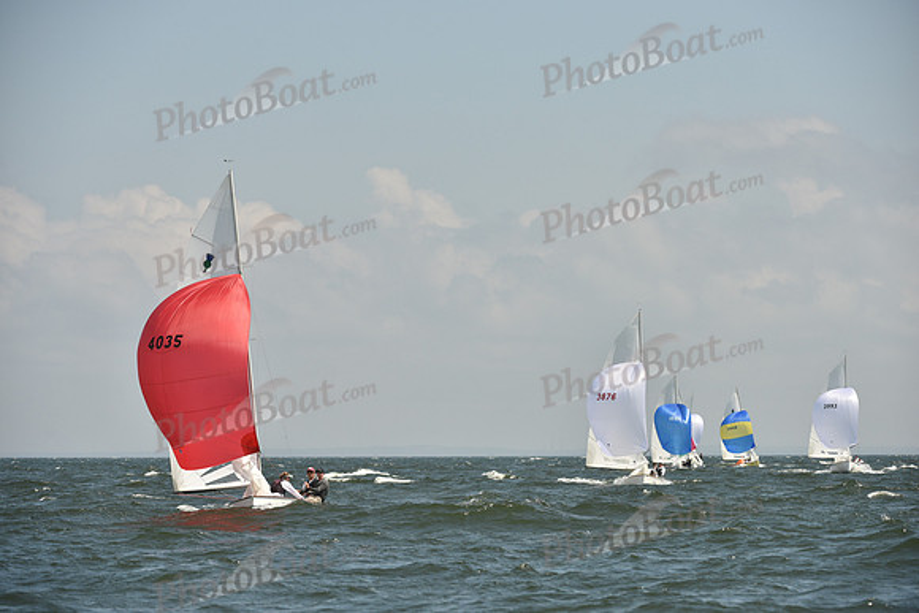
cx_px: 460
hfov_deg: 10.3
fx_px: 5107
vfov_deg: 6.9
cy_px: 306
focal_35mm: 200
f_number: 5.6
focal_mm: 200
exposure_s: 1/1600
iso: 250
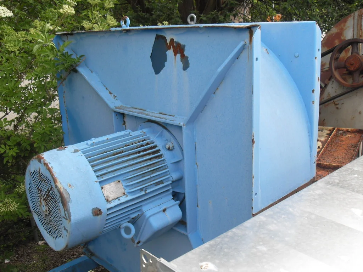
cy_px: 136
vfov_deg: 38.7
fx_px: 388
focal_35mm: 37
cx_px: 182
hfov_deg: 50.1
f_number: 8.9
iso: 80
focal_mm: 6.3
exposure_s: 1/45
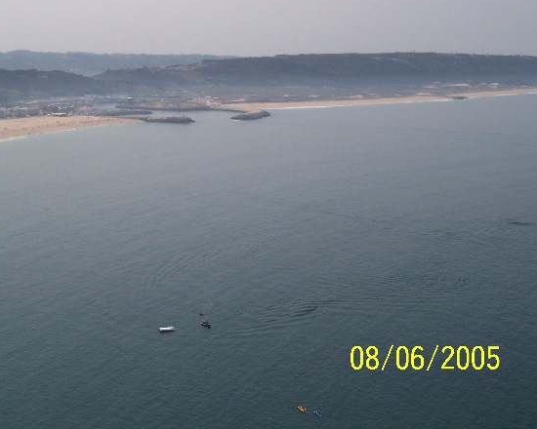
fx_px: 858
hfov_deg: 34.2
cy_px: 138
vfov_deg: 27.9
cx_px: 149
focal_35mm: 54
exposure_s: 1/1000
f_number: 4.8
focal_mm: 8
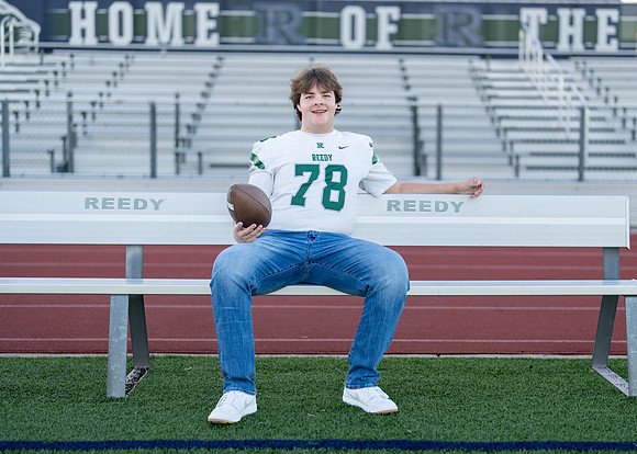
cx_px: 369
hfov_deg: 33.7
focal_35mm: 58
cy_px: 223
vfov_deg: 24.4
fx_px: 1049
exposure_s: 1/1000
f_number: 1.2
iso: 100
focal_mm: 50
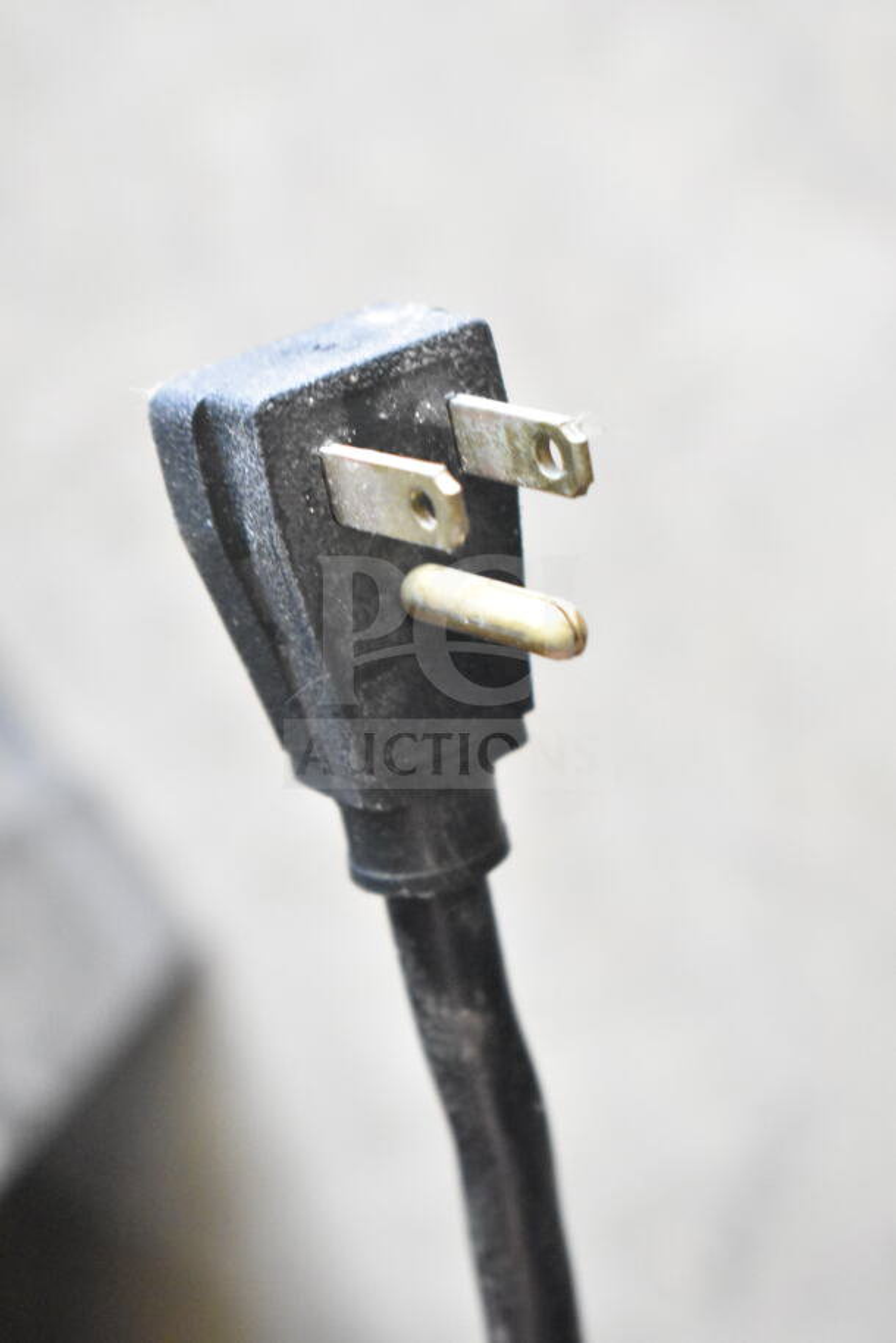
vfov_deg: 24.6
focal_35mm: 82
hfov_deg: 16.6
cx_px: 448
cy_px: 672
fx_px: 3077
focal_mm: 55
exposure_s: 1/100
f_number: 5.6
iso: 9000
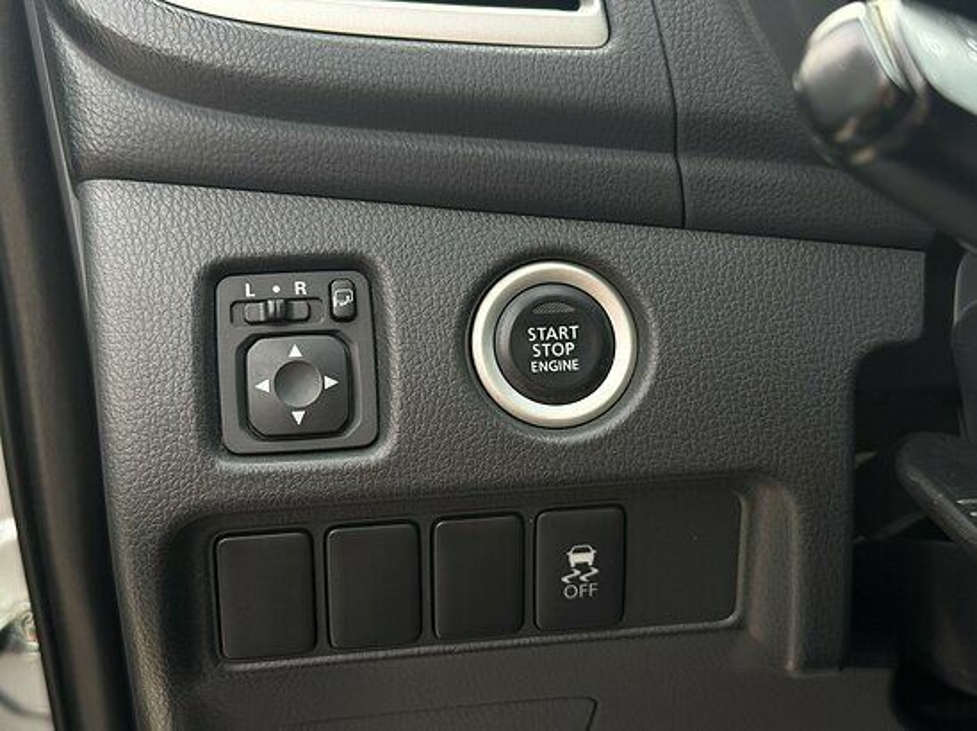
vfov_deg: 30.2
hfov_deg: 39.7
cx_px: 488
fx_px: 1354
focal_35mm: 48
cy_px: 366
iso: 64
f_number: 1.78
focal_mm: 6.76
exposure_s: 1/574
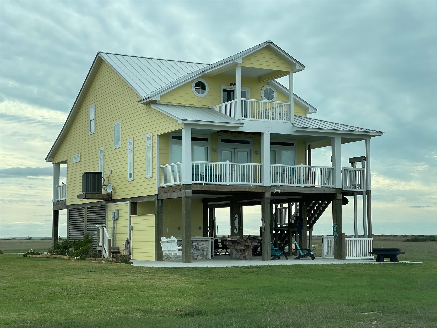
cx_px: 218
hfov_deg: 30.3
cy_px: 164
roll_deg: -0.6
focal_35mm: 64
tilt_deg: +4.3
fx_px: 808
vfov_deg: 22.9
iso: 32
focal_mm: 7.5
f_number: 2.2
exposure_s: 1/1325
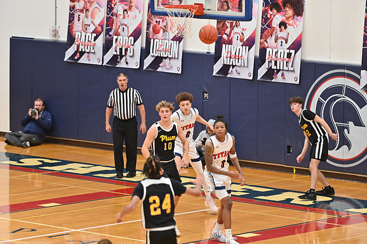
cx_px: 184
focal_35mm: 200
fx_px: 2038
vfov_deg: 6.9
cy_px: 122
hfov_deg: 10.3
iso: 1250
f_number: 4
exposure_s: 1/200
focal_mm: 200
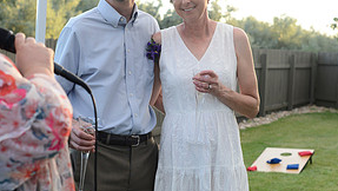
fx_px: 736
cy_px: 133
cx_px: 165
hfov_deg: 25.9
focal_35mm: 82
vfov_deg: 14.7
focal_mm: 50
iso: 400
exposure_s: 1/250
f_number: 4.5
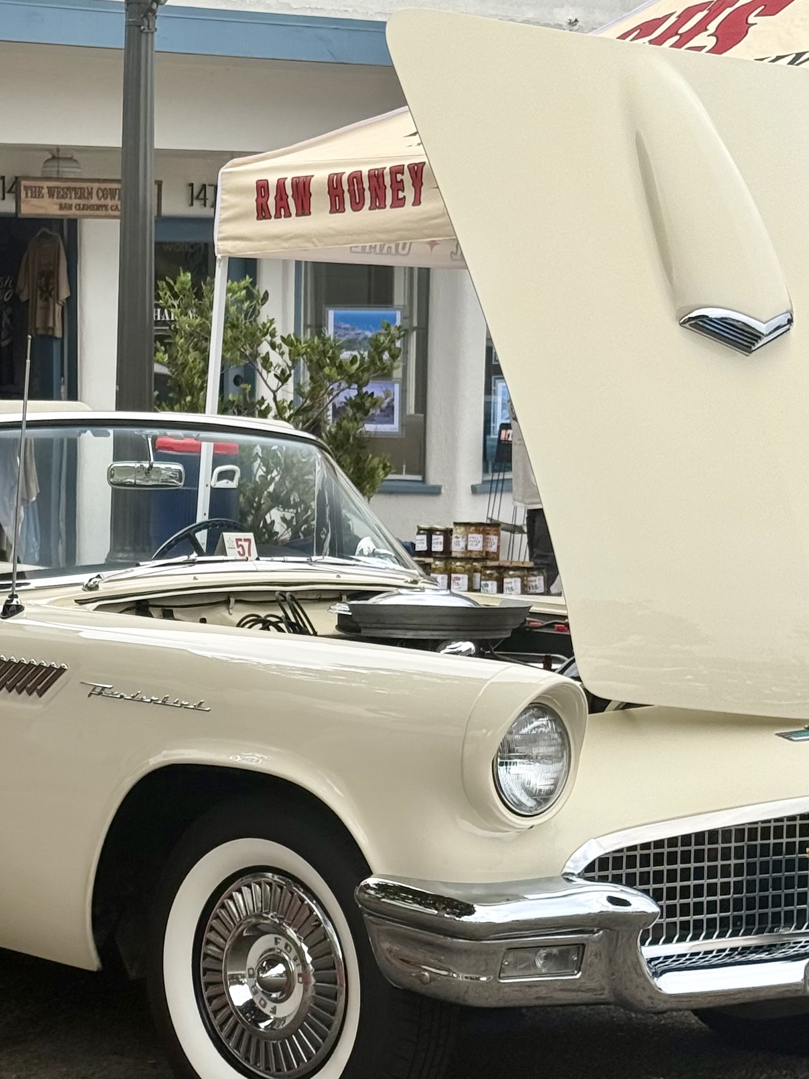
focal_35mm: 91
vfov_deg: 21.5
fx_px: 2836
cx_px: 162
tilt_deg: -7.3
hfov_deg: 16.1
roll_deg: -0.9
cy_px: 681
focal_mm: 6.76
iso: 64
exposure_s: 1/810
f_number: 1.78
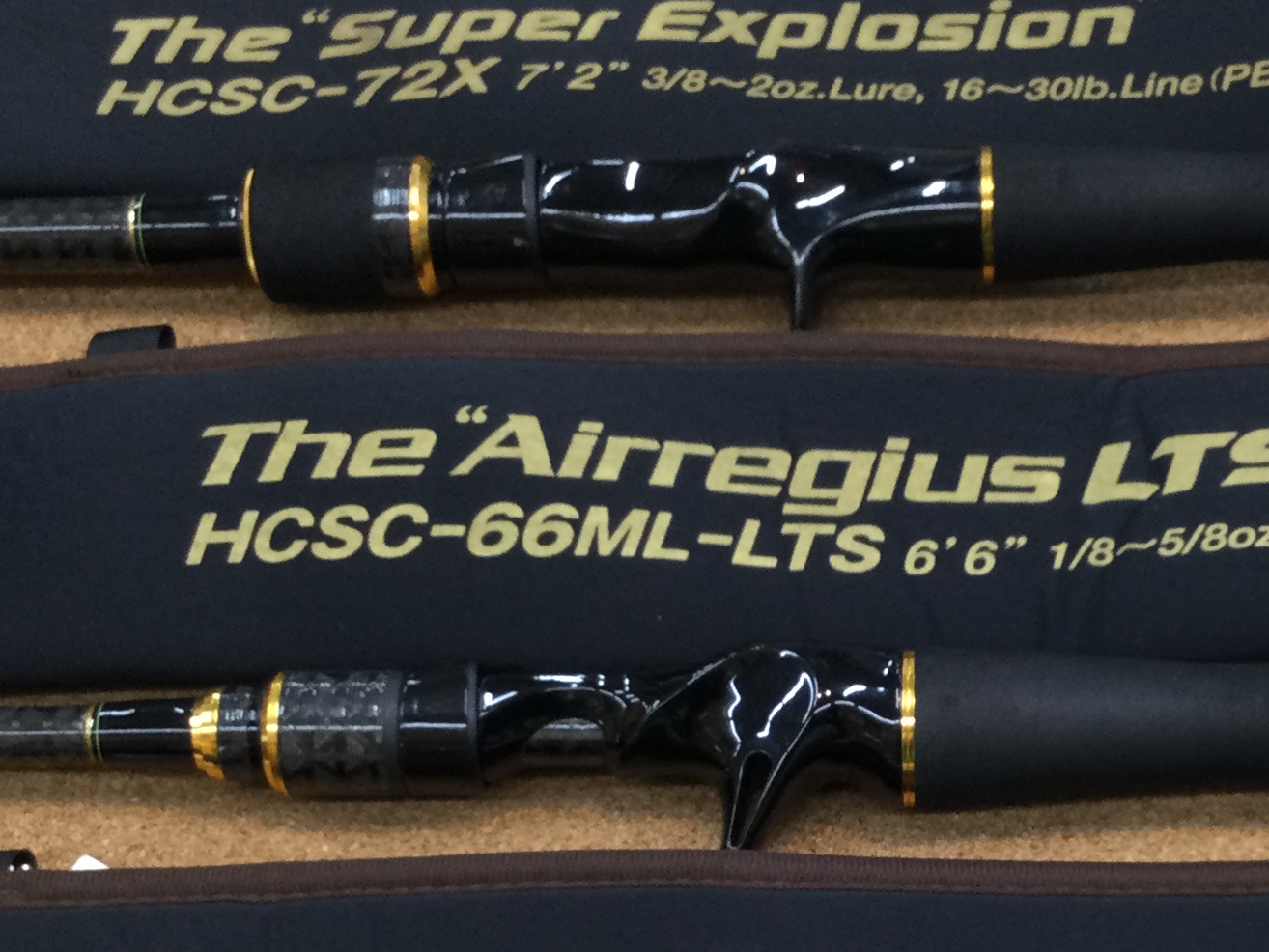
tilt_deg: -57.7
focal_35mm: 77
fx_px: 2823
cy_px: 815
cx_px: 875
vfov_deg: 18.9
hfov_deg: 25.2
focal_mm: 3.3
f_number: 2.4
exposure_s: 1/30
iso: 50
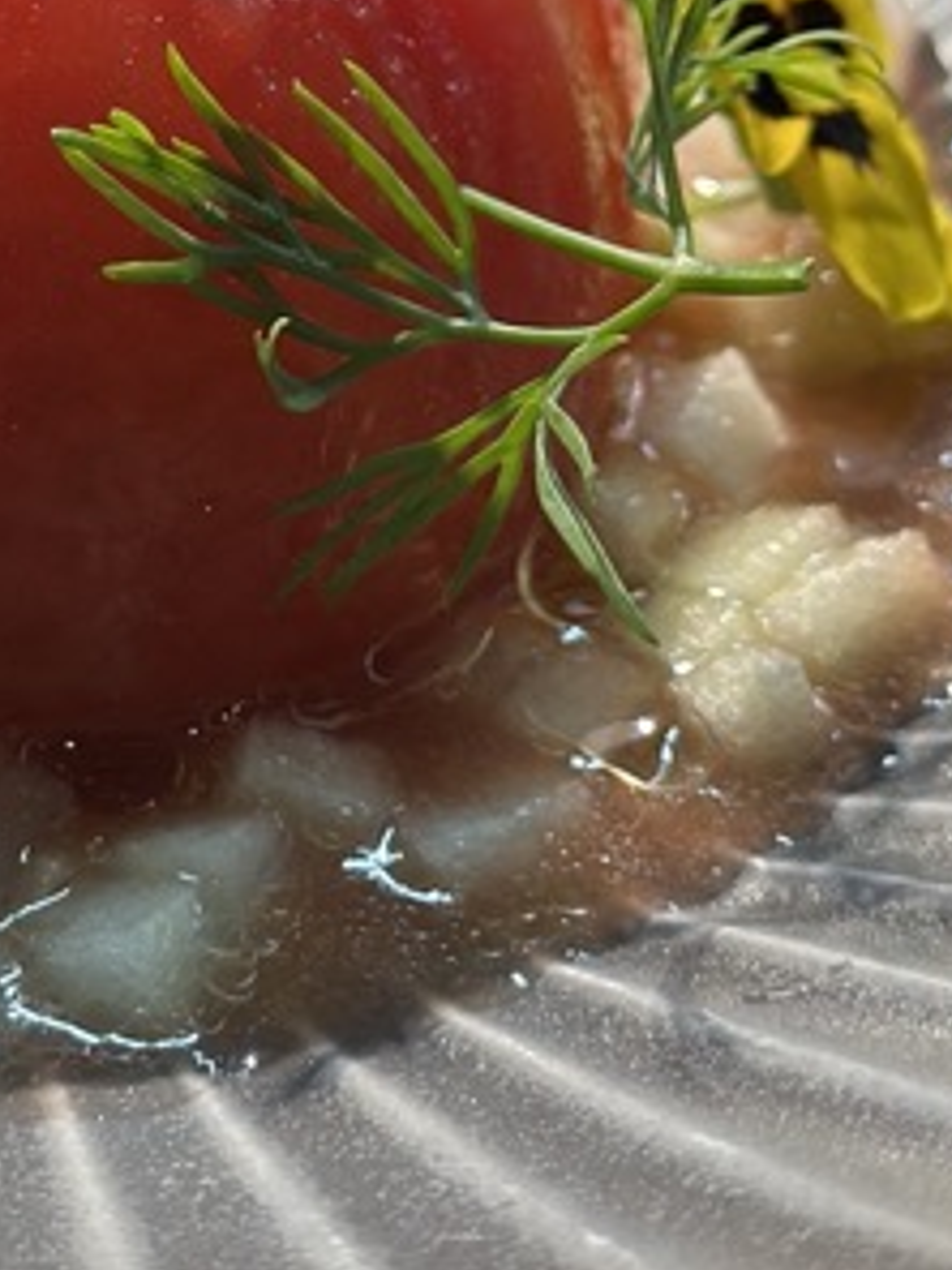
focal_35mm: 146
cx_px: 58
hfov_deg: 10.1
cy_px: 326
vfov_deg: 13.5
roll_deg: +0.2
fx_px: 5354
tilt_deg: -32.5
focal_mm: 6.86
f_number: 1.78
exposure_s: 1/100
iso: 100
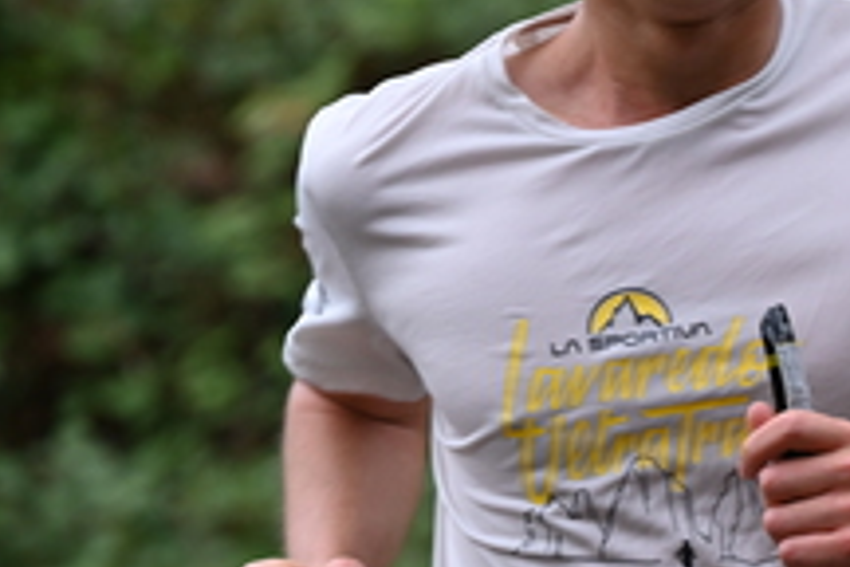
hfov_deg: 4.0
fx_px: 12041
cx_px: 720
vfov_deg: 2.7
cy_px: 266
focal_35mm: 510
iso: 1000
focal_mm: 200
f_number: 6.3
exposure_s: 1/250
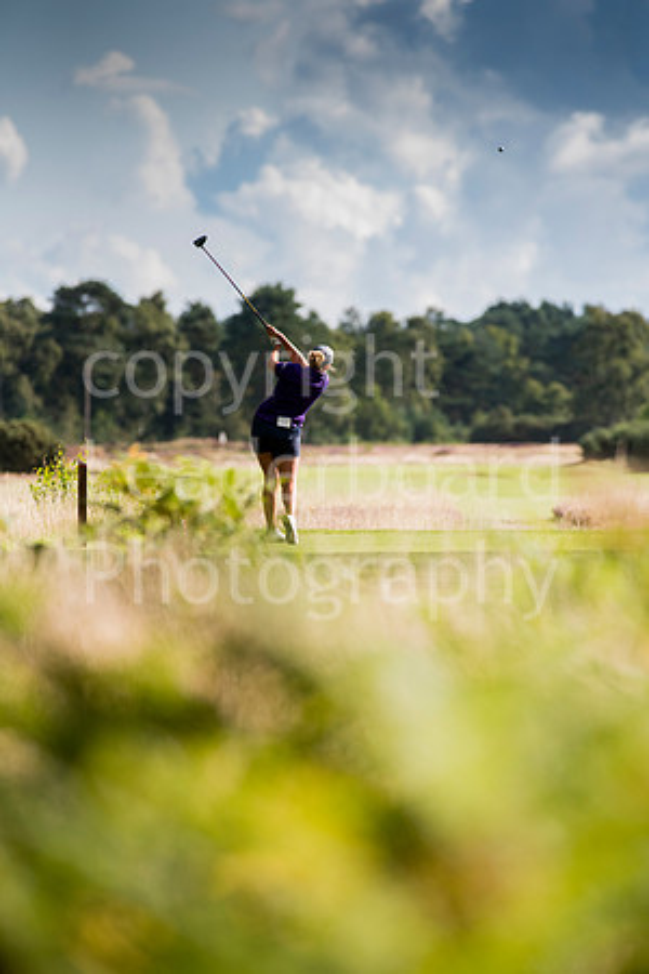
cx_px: 324
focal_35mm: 300
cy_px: 487
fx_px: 8112
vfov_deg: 6.9
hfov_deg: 4.6
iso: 800
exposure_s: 1/4000
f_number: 6.3
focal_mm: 300
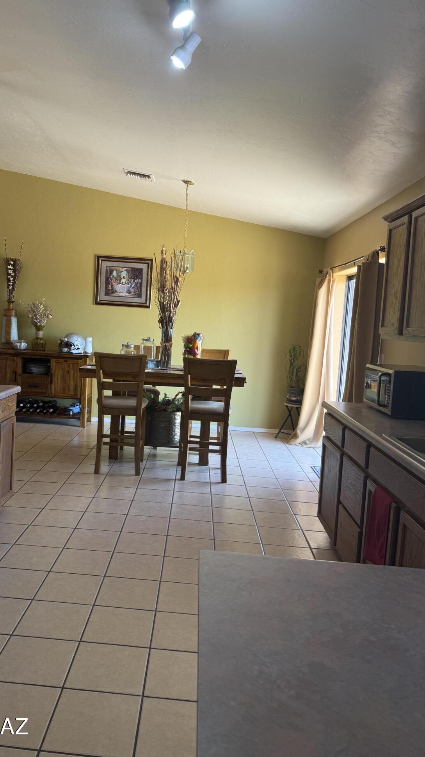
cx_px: 161
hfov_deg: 42.6
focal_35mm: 27
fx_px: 541
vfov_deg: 69.9
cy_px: 372
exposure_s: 1/120
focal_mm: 6.76
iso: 125
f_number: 1.78
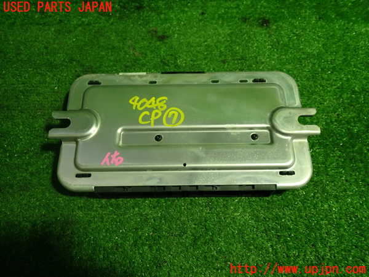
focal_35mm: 30
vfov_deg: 46.8
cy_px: 138
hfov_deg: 60.0
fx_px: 320
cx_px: 184
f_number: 2.3
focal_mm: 5.4
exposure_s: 1/50
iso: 200
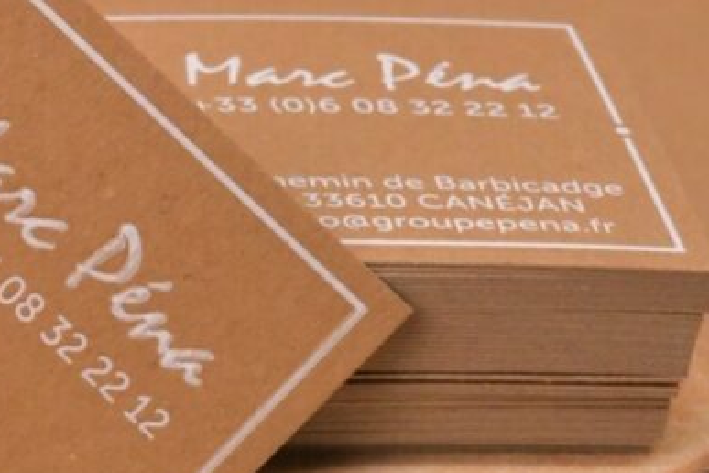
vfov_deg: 4.9
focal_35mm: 278
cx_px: -108
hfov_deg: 7.4
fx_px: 5475
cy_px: 331
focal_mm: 70
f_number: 14
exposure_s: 1/125
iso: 6400
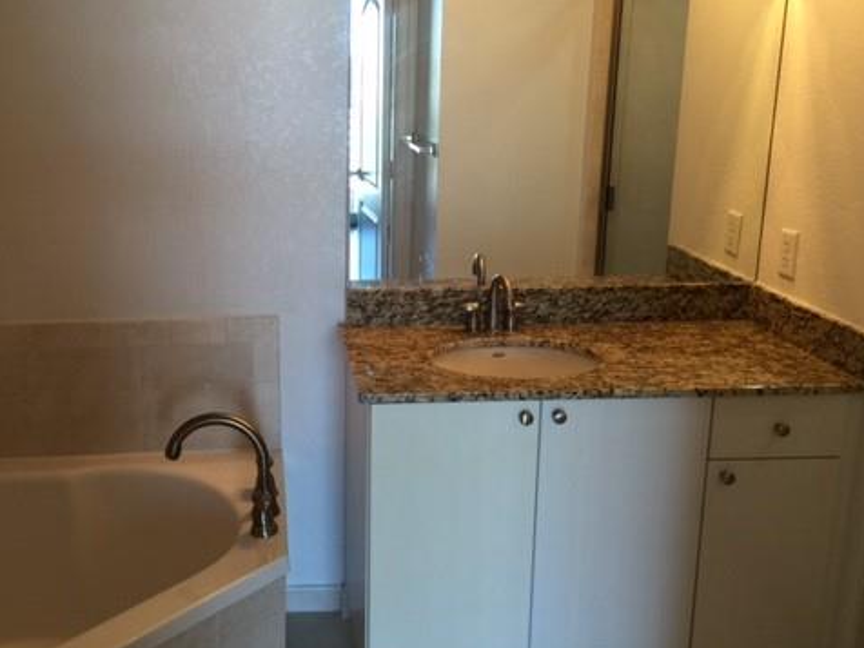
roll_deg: -0.1
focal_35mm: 39
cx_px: 318
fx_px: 973
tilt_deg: -15.7
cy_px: 318
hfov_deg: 47.4
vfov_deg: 36.8
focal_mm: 4.15
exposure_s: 1/15
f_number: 2.2
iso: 40
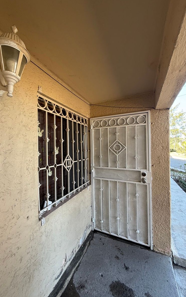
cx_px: 85
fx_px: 122
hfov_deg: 74.6
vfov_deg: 101.5
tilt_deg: +2.0
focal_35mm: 15
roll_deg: -0.4
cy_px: 149
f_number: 2.2
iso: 125
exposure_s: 1/99
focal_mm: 2.22
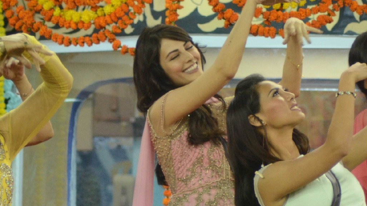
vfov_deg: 3.7
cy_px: 206
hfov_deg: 6.6
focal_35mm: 327
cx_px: 159
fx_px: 3184
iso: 2000
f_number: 4
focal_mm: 95
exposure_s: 1/100
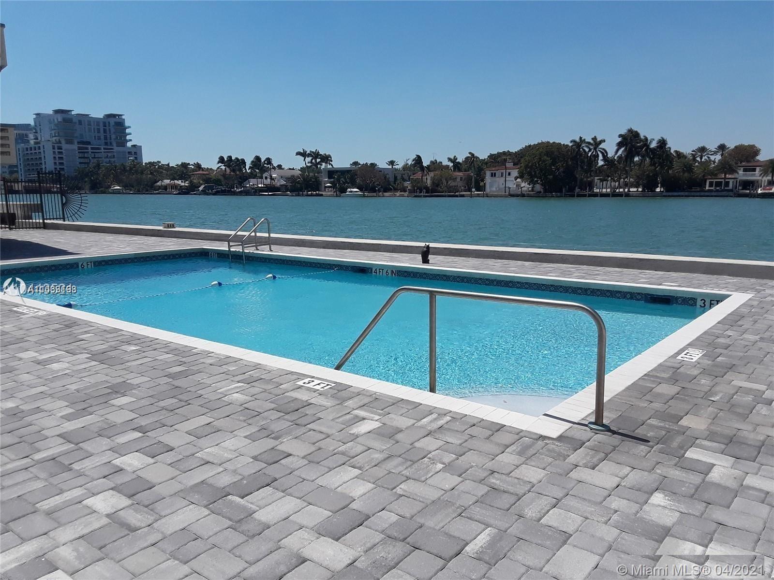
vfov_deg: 49.7
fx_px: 626
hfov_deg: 63.4
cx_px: 387
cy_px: 290
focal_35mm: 28
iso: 40
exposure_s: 1/3236
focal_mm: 2.9
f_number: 1.9
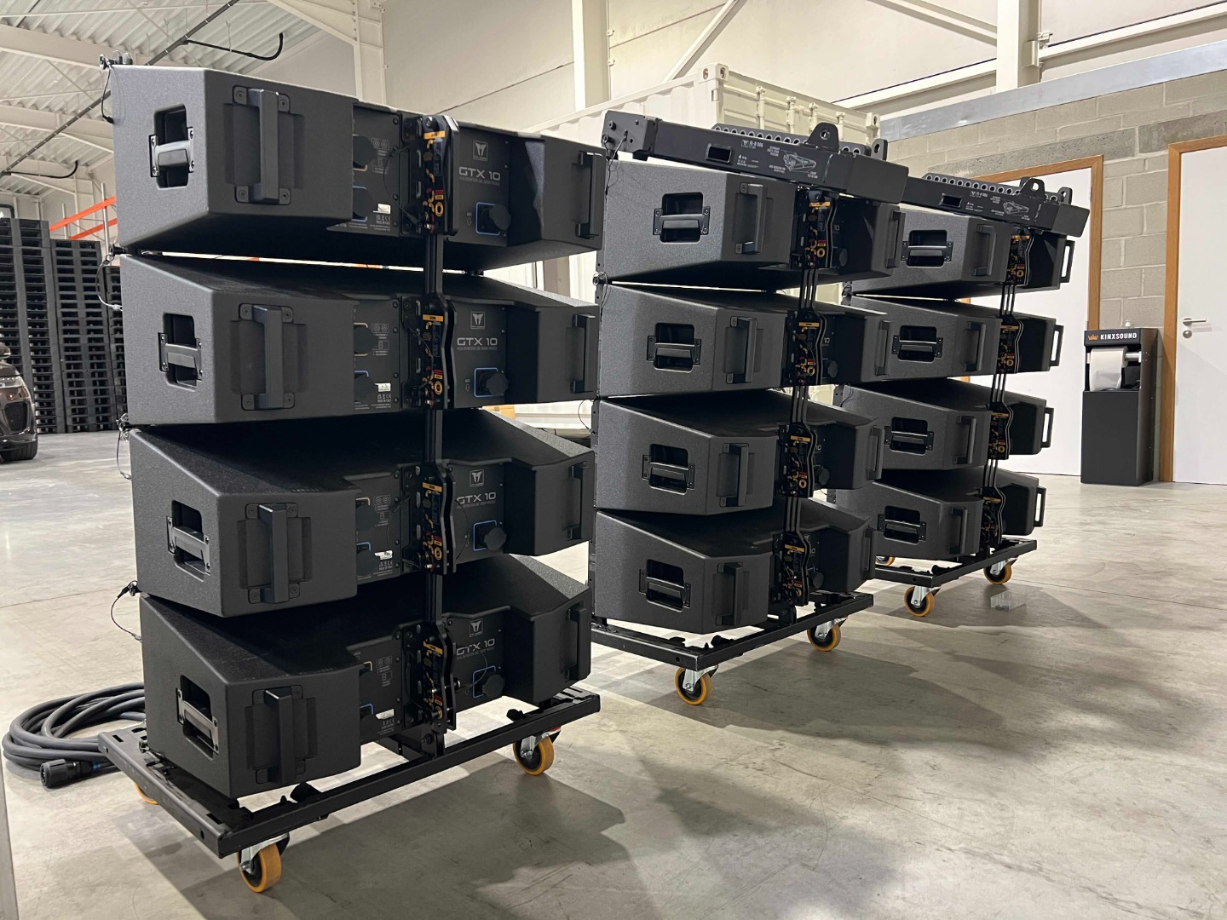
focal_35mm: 26
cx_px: 614
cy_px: 460
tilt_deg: -5.5
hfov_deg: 67.3
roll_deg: +0.8
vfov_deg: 53.1
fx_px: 922
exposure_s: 1/60
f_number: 1.5
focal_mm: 5.7
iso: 400
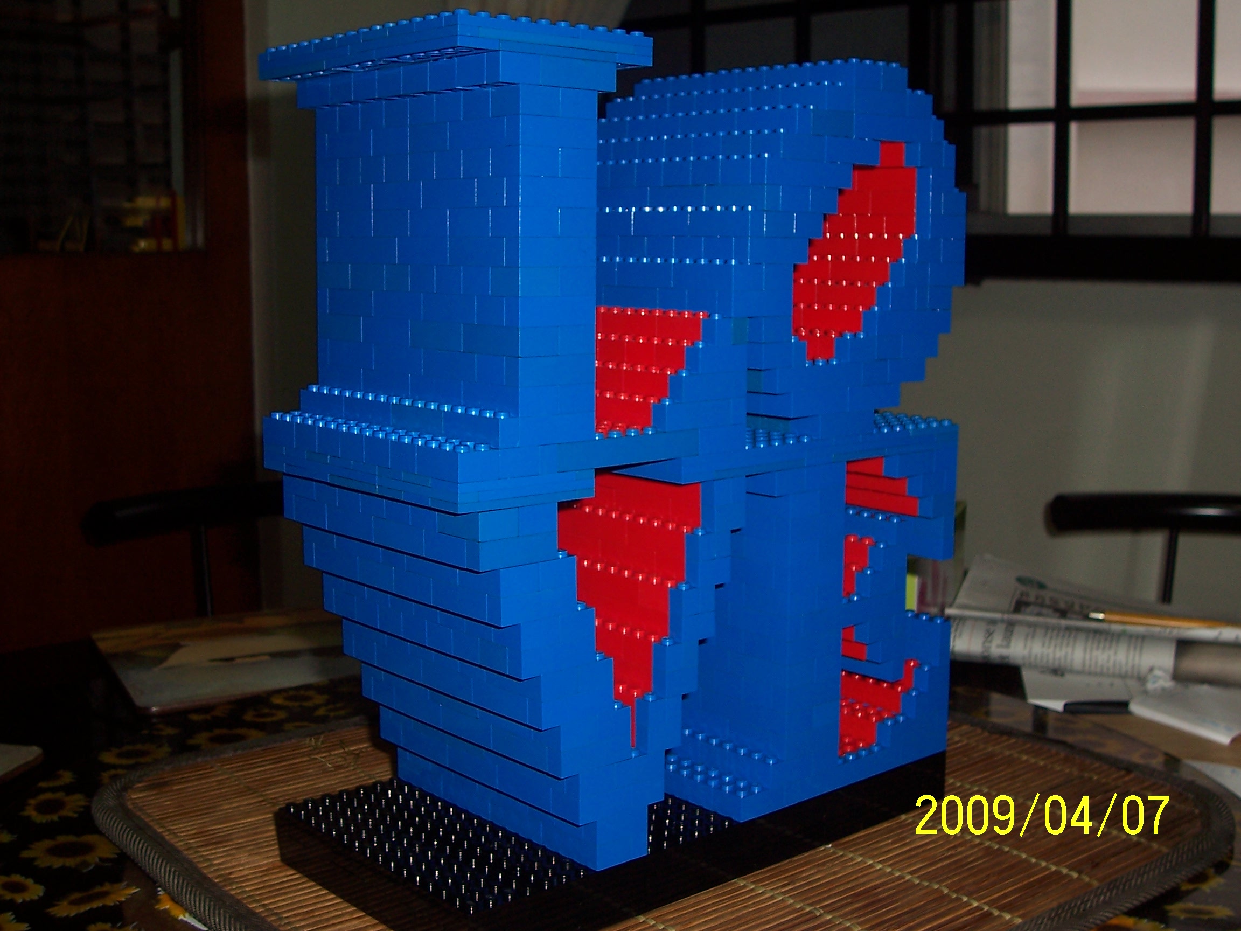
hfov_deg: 44.8
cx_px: 620
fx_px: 1506
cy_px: 466
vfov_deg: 34.3
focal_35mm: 42
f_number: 3
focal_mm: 7
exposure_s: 1/60
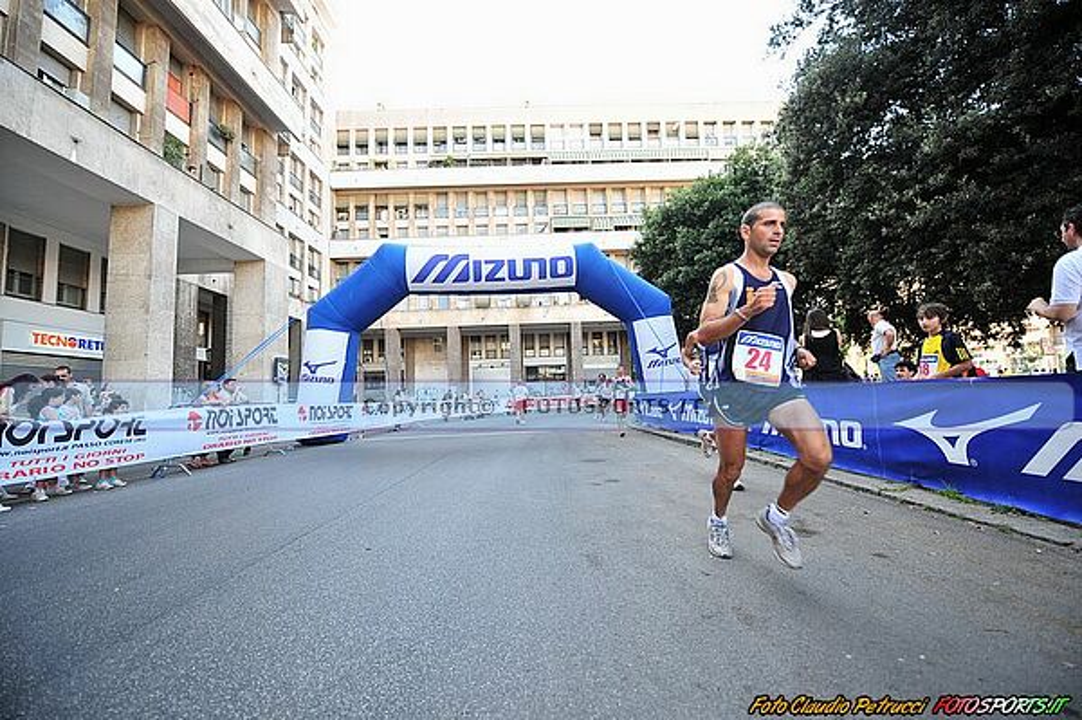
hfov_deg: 104.3
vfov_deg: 81.1
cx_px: 541
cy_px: 360
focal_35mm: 14
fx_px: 420
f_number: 2.8
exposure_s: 1/400
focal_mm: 14
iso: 400
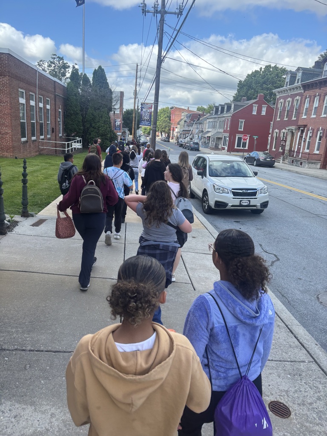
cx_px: 164
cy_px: 218
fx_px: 327
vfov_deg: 67.3
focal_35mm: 26
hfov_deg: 53.1
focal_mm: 5.96
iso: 50
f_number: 1.6
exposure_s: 1/1068
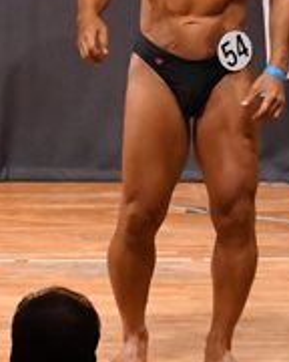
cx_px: -156
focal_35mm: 741
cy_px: 111
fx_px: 7922
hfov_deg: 2.1
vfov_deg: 2.6
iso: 11400
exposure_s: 1/400
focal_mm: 122
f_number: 5.6
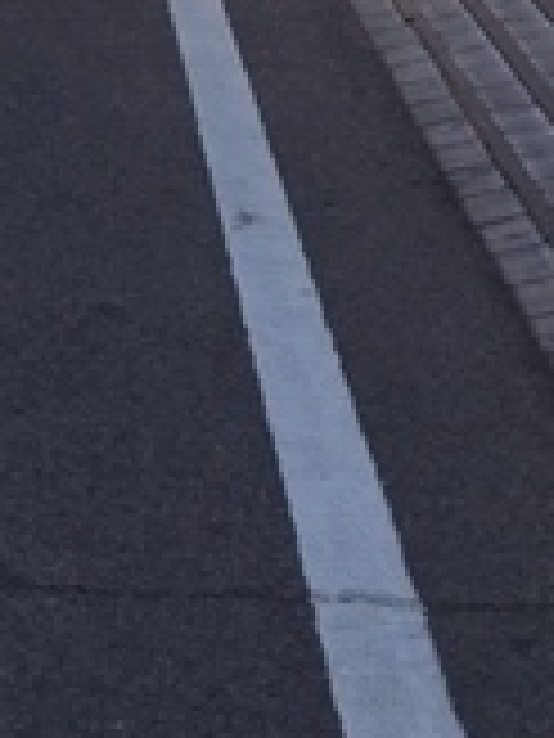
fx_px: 2411
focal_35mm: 113
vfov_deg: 15.1
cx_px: 68
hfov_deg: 13.0
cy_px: -580
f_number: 2.2
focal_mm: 4.15
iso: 25
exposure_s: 1/950
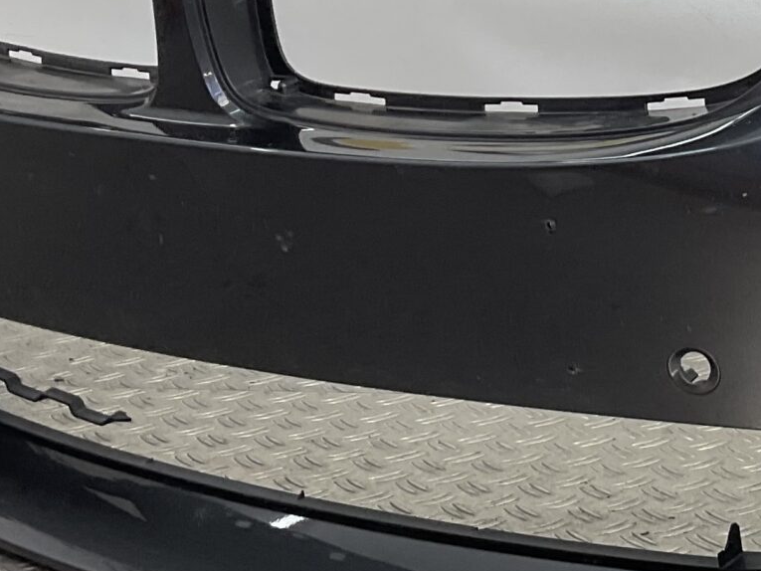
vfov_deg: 15.0
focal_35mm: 97
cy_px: 29
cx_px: 811
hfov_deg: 19.5
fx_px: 2133
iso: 16
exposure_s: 1/120
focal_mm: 3
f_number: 1.8
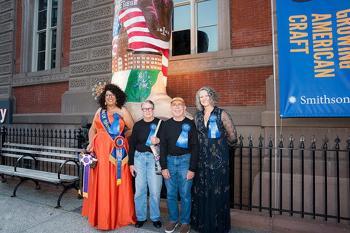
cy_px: 110
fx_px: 246
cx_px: 175
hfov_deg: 70.9
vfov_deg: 50.8
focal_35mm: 25
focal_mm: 24
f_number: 5.6
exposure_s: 1/200
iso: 800
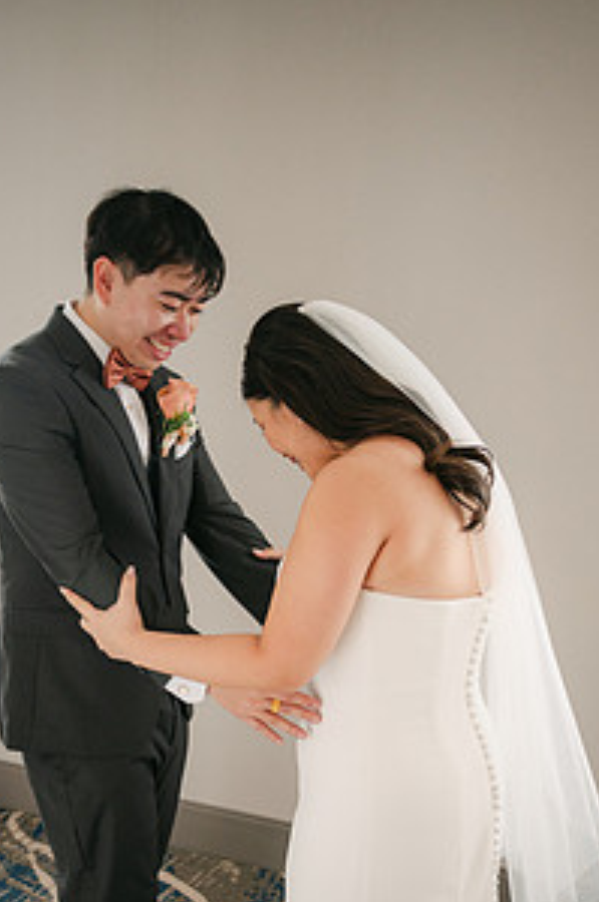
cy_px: 604
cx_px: 336
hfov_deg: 31.8
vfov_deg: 45.7
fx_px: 1052
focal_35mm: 42
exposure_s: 1/250
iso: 160
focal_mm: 28
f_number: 2.8
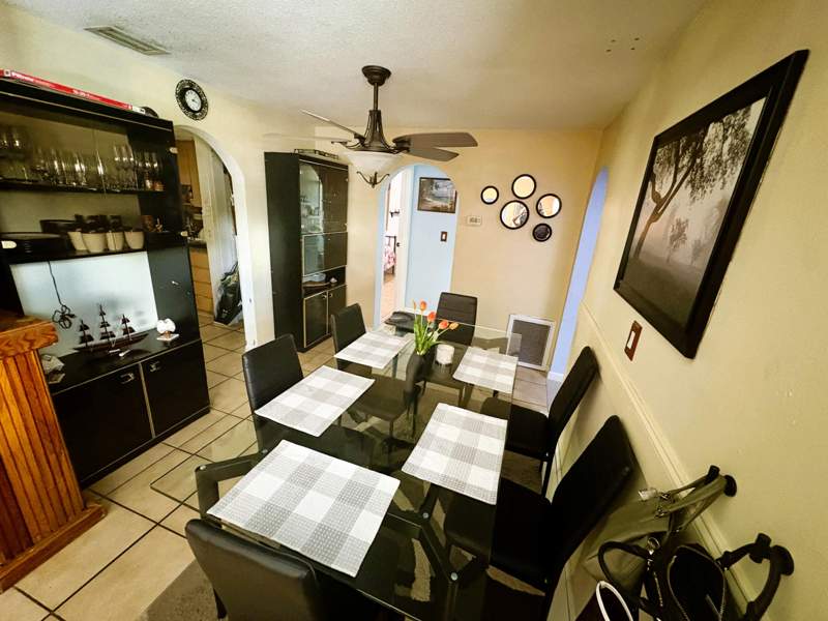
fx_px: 335
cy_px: 310
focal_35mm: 14
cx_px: 414
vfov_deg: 85.7
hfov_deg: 102.1
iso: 800
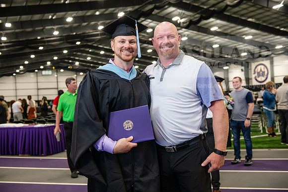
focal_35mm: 40
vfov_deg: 33.4
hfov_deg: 48.4
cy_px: 96
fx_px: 320
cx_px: 144
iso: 2000
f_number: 3.5
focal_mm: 40
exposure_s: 1/160
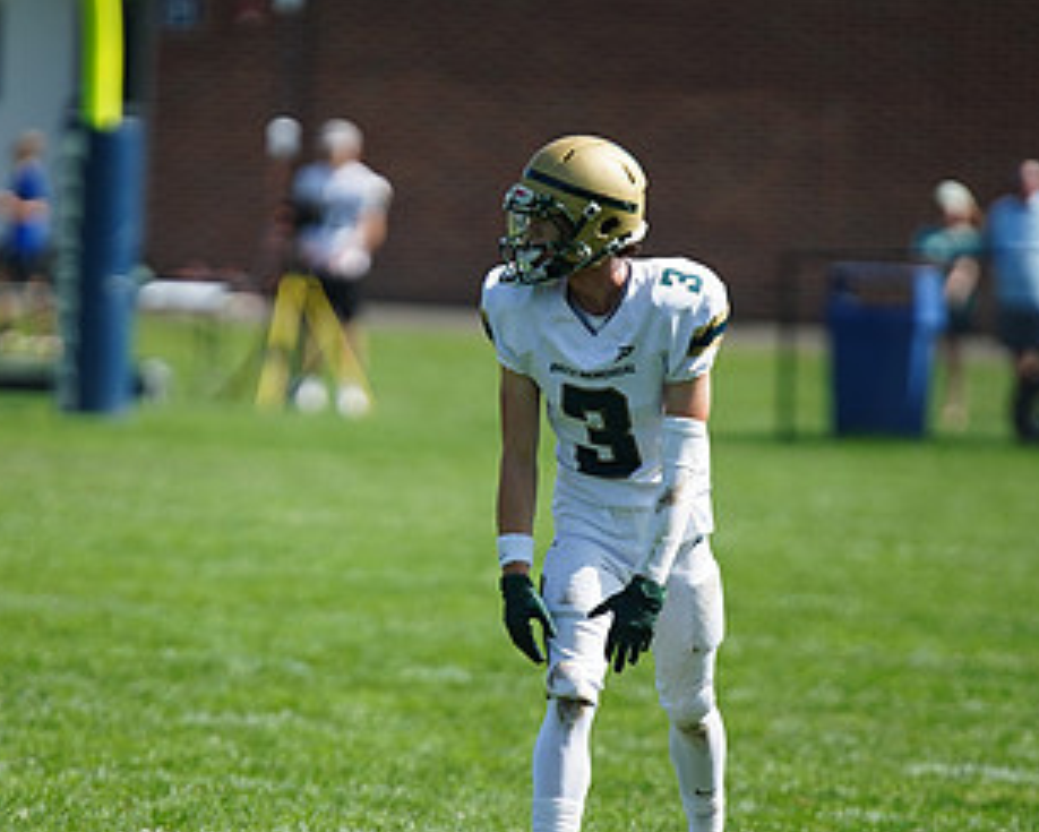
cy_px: 491
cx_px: 418
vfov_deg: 2.9
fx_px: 16426
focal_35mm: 534
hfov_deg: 3.6
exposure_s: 1/4000
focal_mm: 300
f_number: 2.8
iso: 400
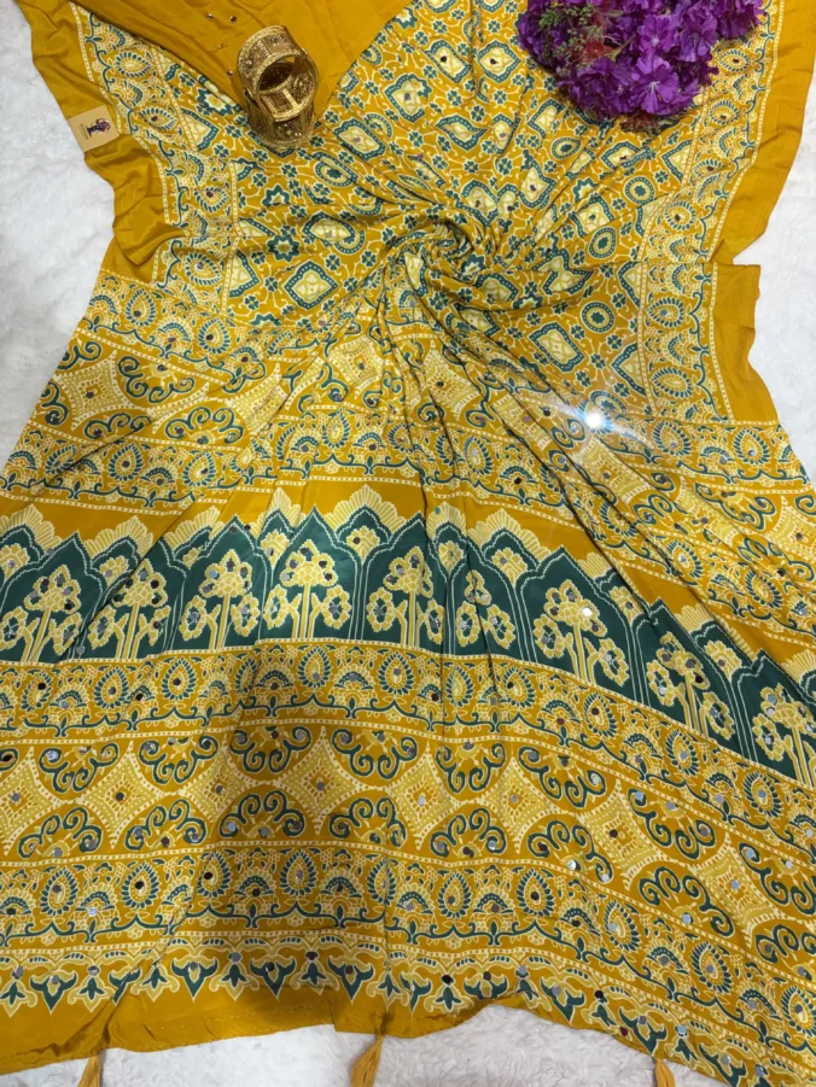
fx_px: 817
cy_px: 544
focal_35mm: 26
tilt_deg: -75.7
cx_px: 408
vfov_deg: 67.3
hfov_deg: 53.1
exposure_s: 1/100
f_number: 1.6
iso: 50
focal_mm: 5.96
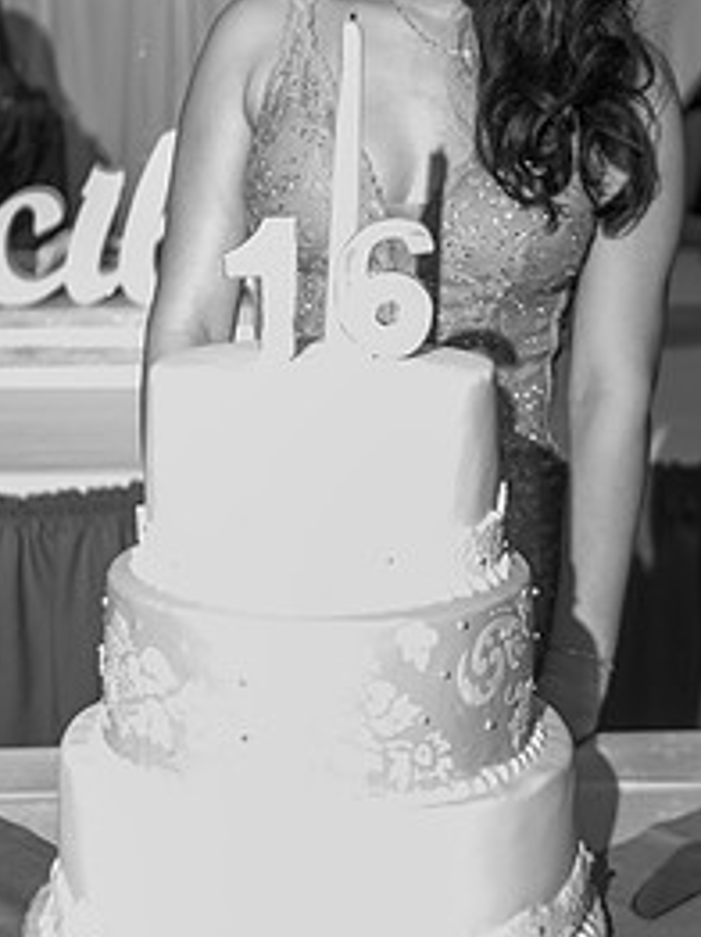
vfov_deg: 22.6
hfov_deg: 17.1
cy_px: 261
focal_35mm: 86
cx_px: 420
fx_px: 2326
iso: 100
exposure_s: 1/250
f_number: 1.7
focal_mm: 25
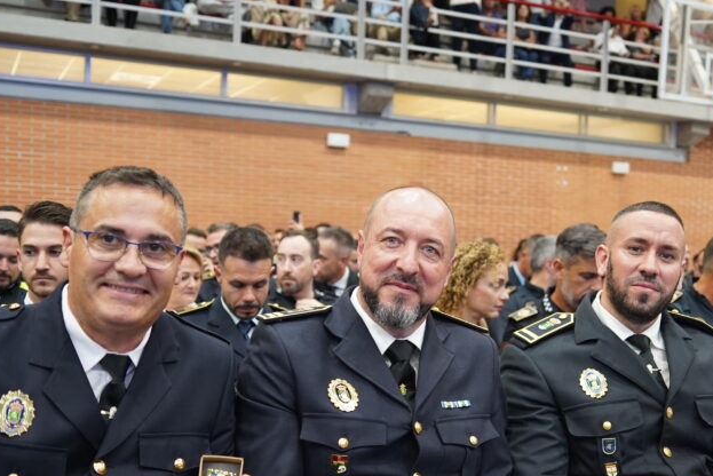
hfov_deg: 42.4
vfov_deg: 29.0
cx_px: 446
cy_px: 327
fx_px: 911
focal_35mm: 46
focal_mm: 28
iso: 1600
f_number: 2.8
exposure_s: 1/160
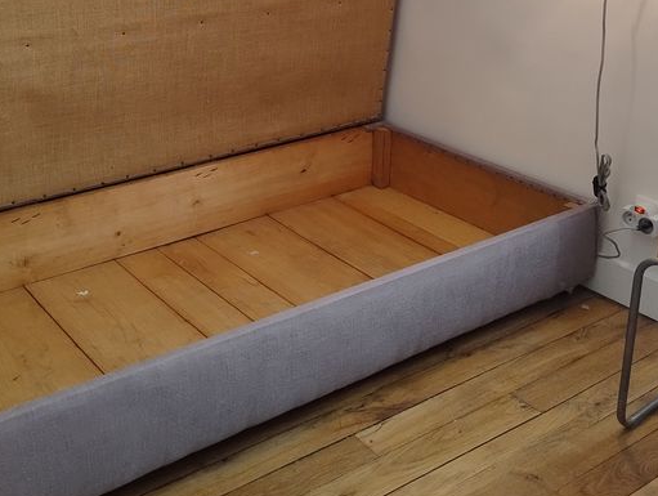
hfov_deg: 40.3
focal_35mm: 47
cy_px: 102
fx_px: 895
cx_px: 285
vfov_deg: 30.3
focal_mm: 5.56
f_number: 1.8
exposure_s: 1/50
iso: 397
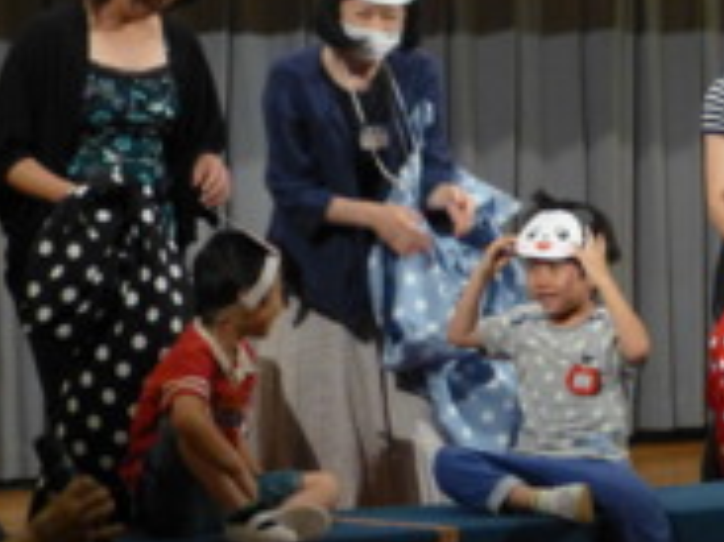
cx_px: 570
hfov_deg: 14.7
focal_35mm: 134
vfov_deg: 11.0
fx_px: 2801
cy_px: 59
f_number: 5
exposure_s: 1/60
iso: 800
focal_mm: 12.5
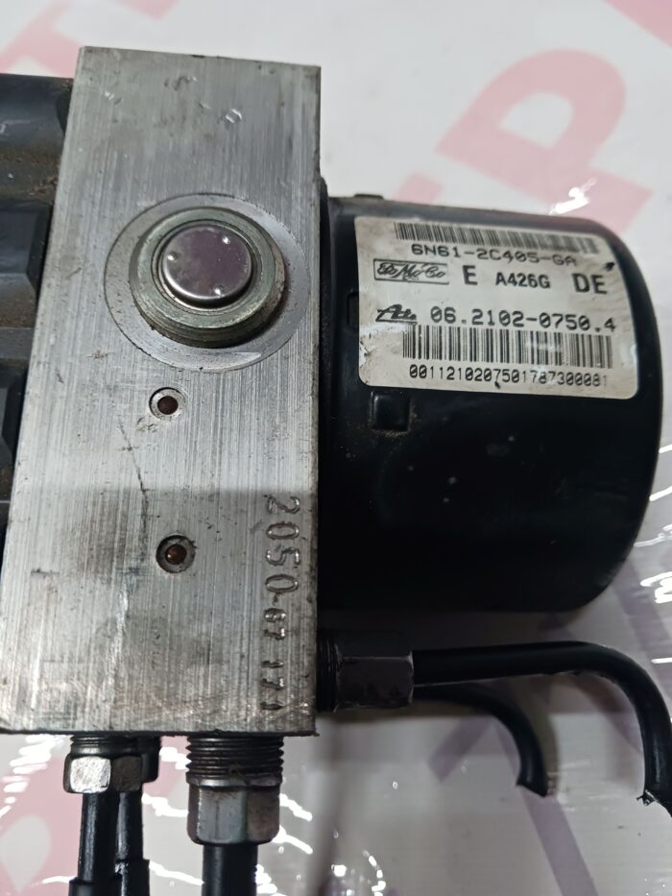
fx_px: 699
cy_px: 448
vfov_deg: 65.3
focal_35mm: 27
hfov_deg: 51.4
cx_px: 336
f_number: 1.8
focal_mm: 4
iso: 400
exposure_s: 1/25
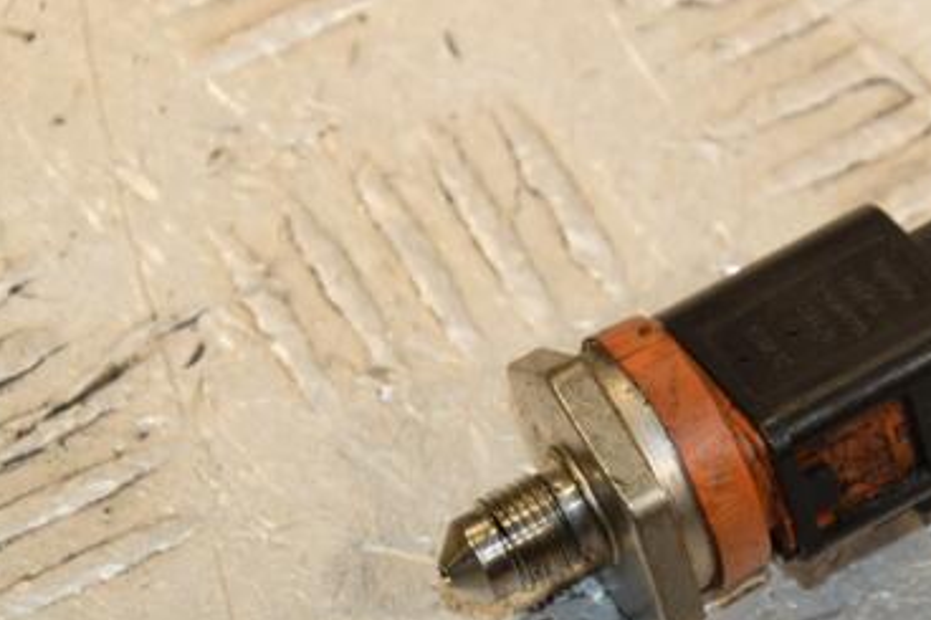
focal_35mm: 257
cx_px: 746
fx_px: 6638
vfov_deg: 5.3
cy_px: 382
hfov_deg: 8.0
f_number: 8
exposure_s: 1/200
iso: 800
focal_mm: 105
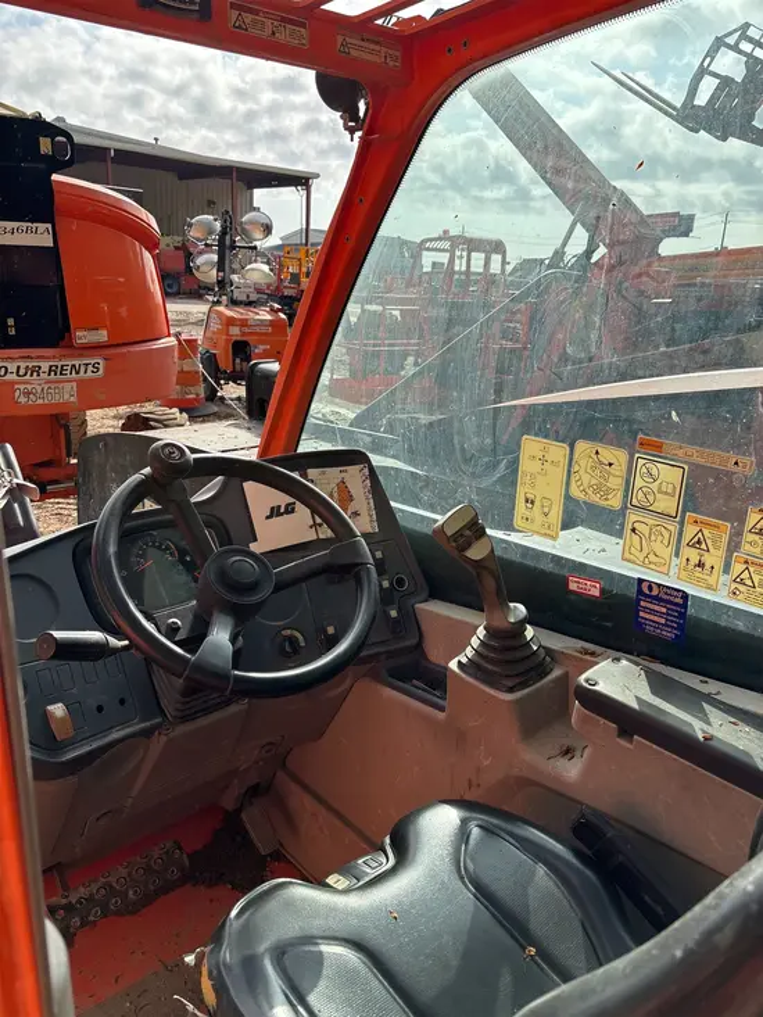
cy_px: 508
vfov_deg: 67.3
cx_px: 382
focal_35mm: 26
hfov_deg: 53.1
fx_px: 764
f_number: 1.6
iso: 50
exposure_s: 1/2288
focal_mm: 5.96
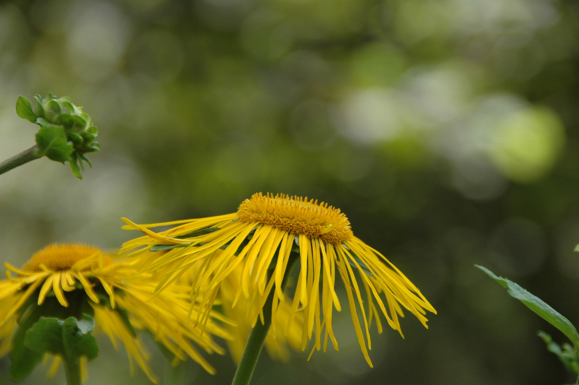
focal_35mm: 300
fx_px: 4821
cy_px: 192
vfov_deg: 4.6
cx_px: 290
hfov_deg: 6.9
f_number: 5.6
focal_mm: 200
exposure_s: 1/320
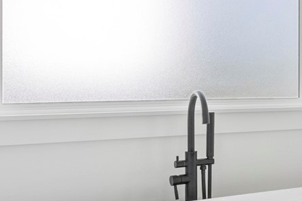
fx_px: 631
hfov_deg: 17.8
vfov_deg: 18.1
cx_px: 620
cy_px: 84
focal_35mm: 75
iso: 320
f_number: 8
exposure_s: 1/30
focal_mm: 16.5
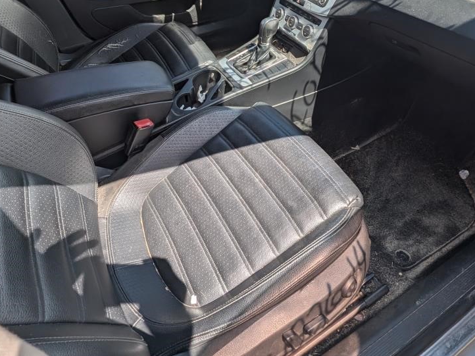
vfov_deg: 57.4
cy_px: 114
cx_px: 254
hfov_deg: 73.9
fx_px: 316
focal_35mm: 23
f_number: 2.2
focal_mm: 1.95
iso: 43
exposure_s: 1/705
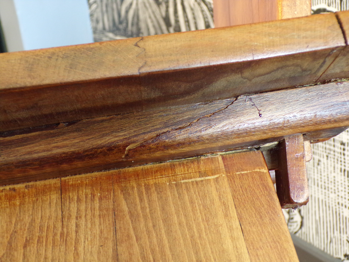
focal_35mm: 49
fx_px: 494
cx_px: 174
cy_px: 131
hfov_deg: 38.9
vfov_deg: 29.7
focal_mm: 8.7
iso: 344
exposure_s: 1/17
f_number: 3.5
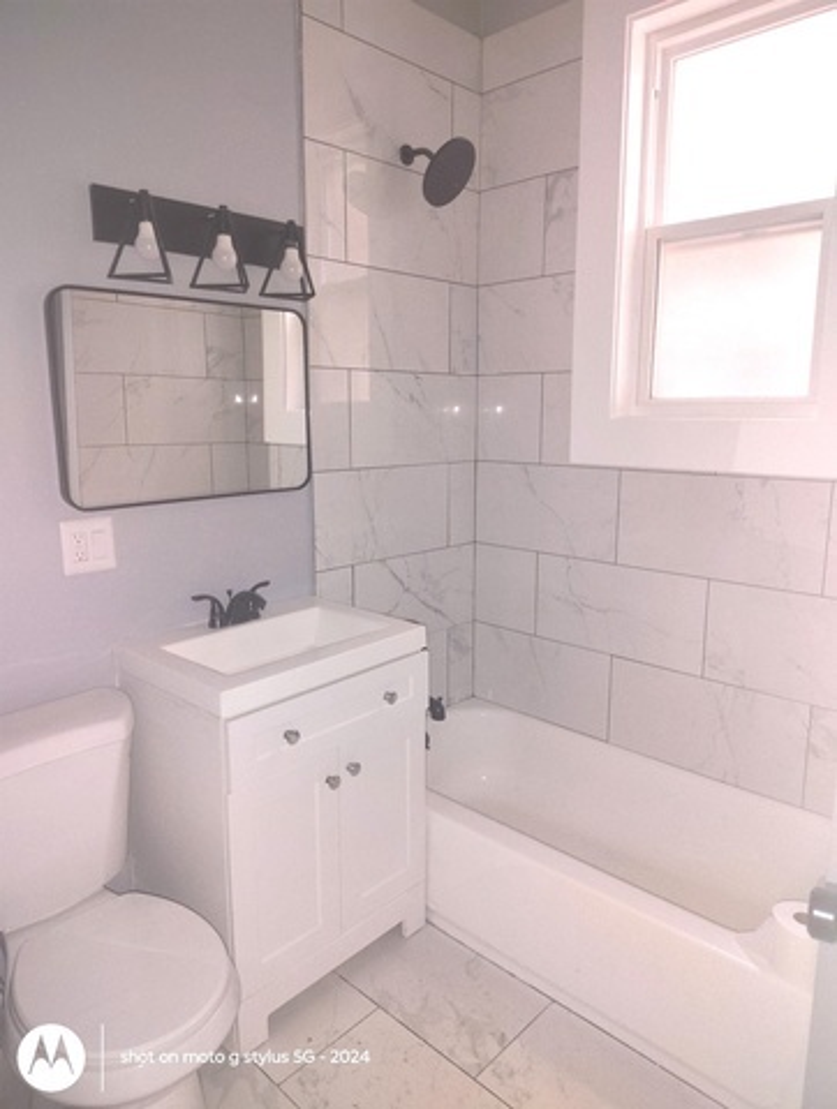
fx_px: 771
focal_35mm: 24
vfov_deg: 71.5
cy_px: 554
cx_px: 418
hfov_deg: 57.0
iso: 1428
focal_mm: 5.56
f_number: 1.8
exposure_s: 1/30
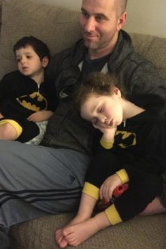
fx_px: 228
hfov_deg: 39.9
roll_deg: -0.7
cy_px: 117
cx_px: 89
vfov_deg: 57.2
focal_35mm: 33
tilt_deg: -35.9
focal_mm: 4.15
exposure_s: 1/15
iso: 1600
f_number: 2.2
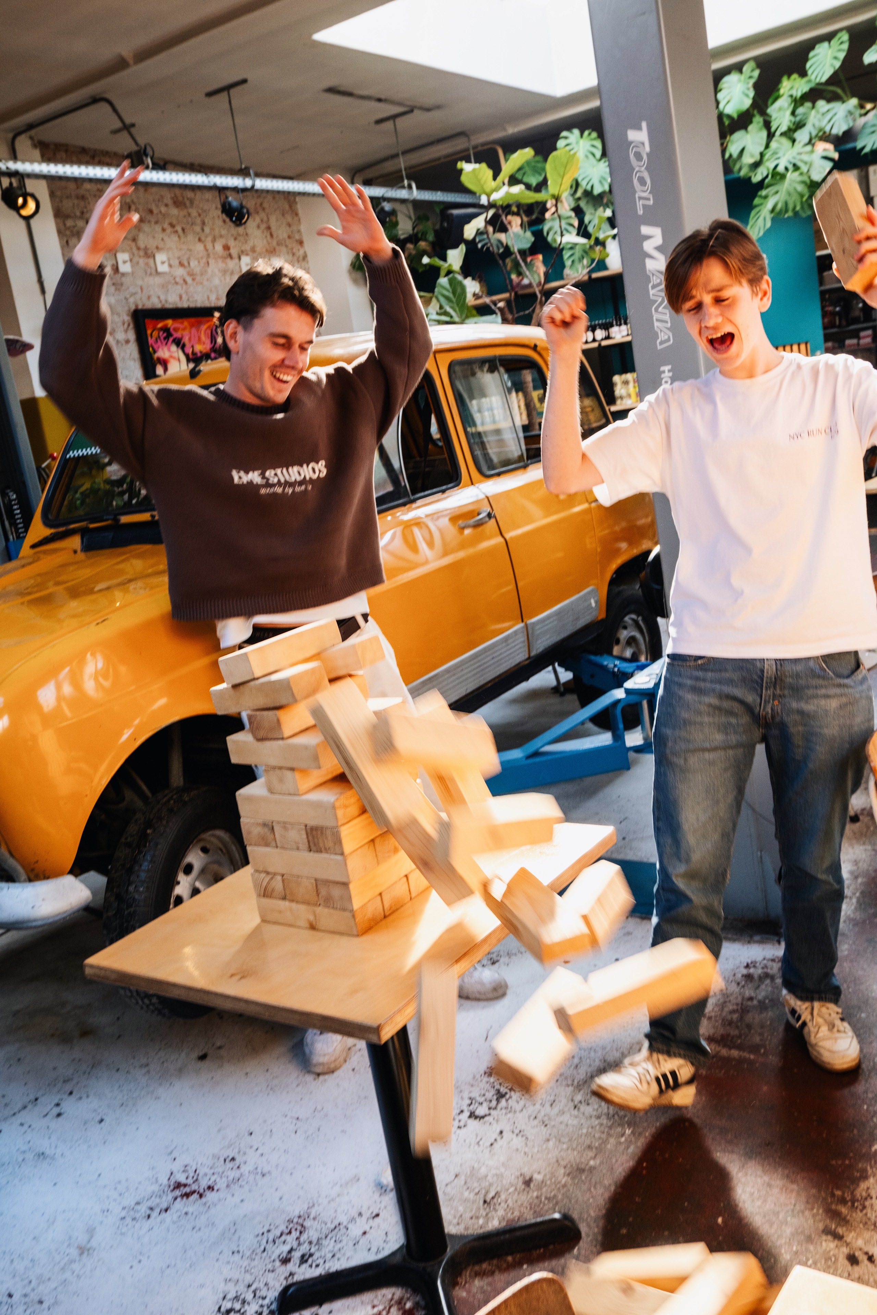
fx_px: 1206
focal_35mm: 33
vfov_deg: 57.2
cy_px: 658
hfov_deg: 40.0
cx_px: 438
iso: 400
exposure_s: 1/60
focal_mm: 22.1
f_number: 5.6
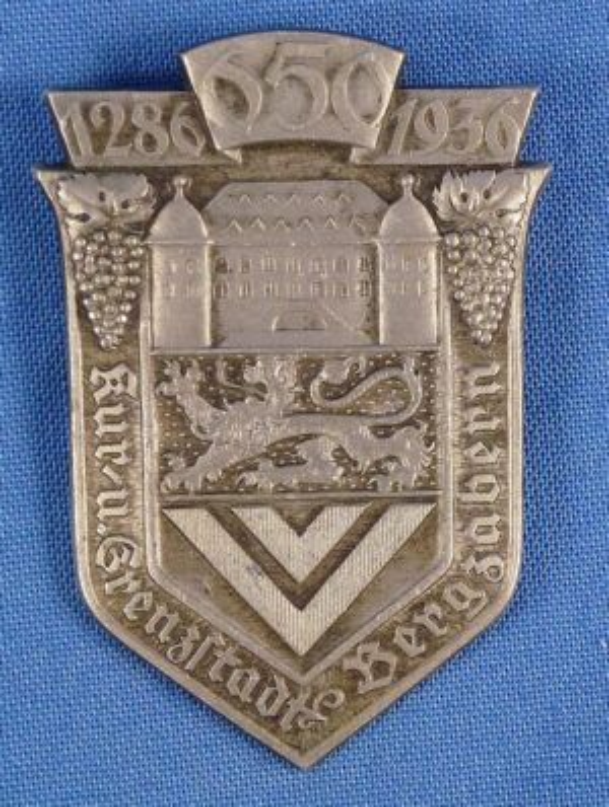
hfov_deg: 19.4
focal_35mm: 76
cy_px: 404
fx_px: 1777
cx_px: 304
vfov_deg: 25.6
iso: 320
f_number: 4.7
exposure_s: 1/80
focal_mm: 13.6
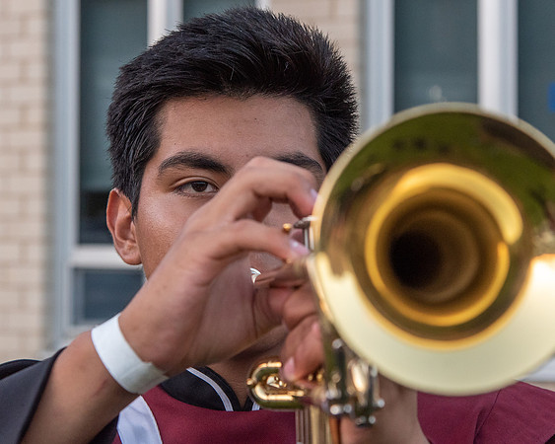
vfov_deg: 15.8
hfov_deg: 19.7
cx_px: 310
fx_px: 1595
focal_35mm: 97
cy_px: 179
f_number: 7.1
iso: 1600
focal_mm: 70
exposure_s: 1/320
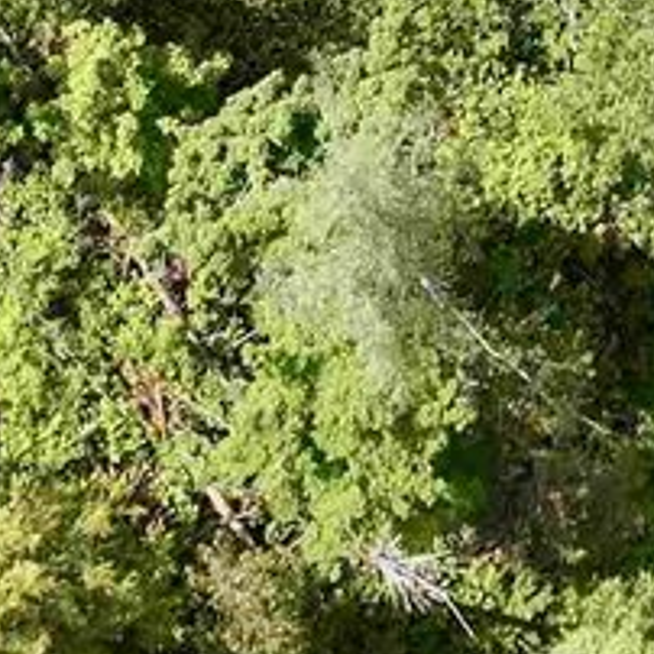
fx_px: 3591
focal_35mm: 168
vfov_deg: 10.0
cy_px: -405
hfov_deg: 10.2
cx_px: 787
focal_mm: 12.29
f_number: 2.8
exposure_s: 1/1250
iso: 100
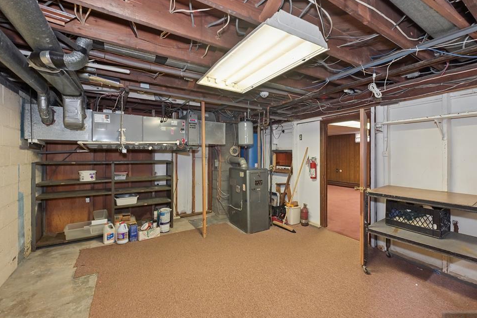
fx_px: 199
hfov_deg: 100.4
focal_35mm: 15
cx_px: 237
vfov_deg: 77.3
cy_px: 165
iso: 800
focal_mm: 14
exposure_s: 1/40
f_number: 6.3
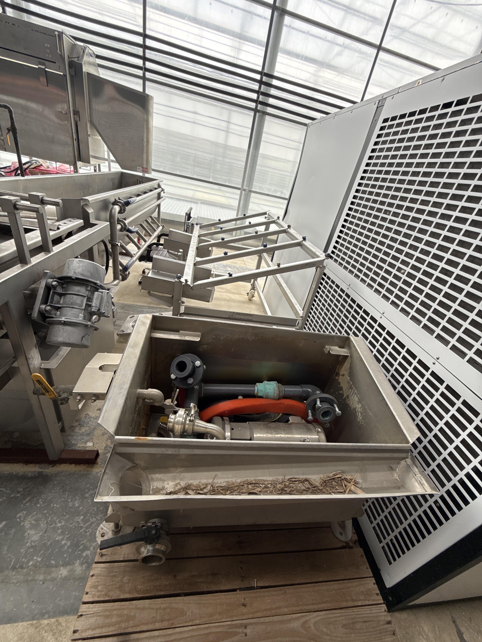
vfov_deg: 102.1
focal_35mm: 14
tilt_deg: -28.7
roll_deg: -12.4
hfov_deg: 85.7
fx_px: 260
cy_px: 321
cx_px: 241
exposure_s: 1/99
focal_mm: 2.22
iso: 80
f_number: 2.2
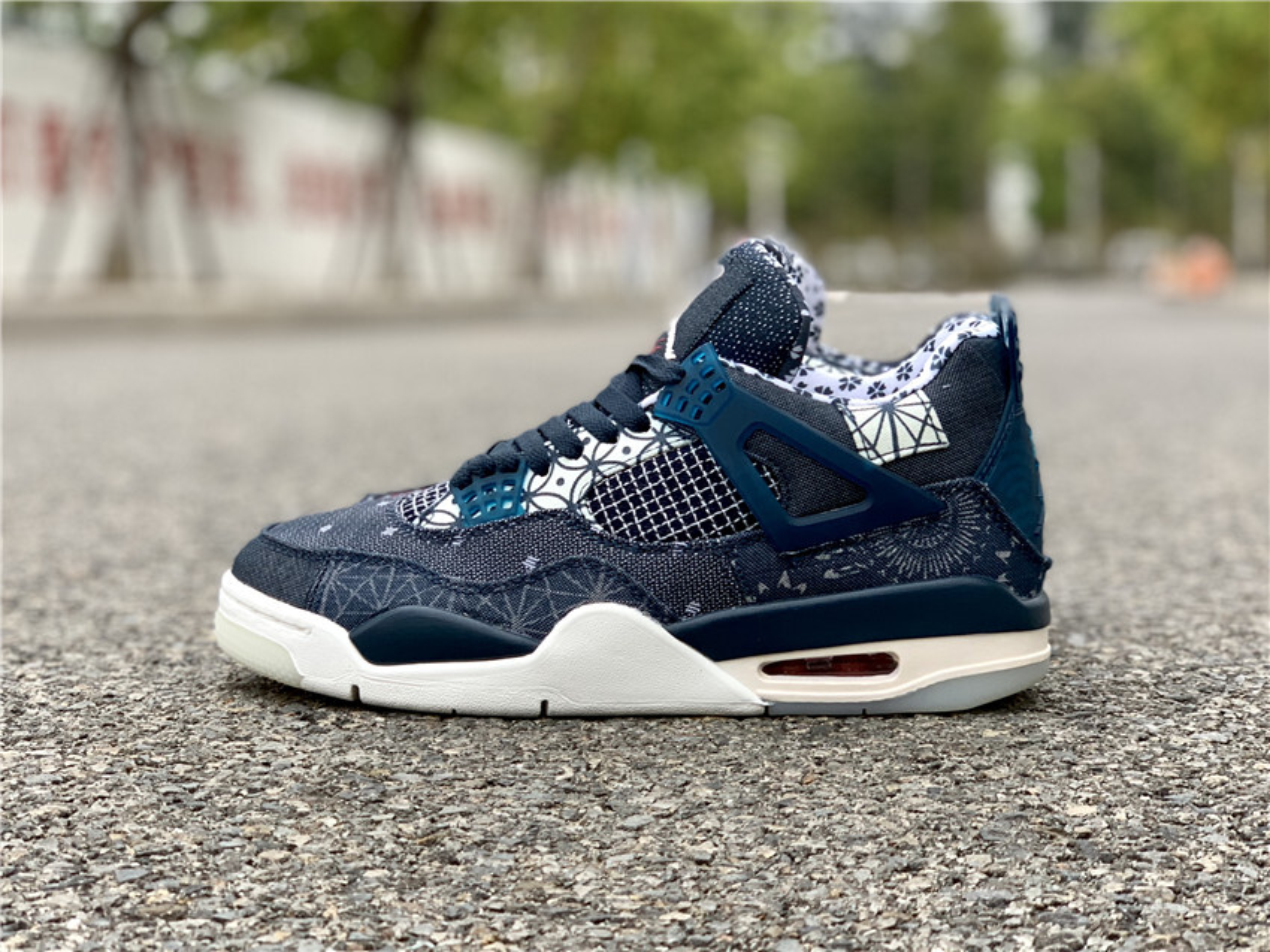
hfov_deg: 36.8
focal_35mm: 52
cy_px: 476
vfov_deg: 28.0
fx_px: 1907
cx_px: 635
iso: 50
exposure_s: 1/122
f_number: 2.4
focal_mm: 6
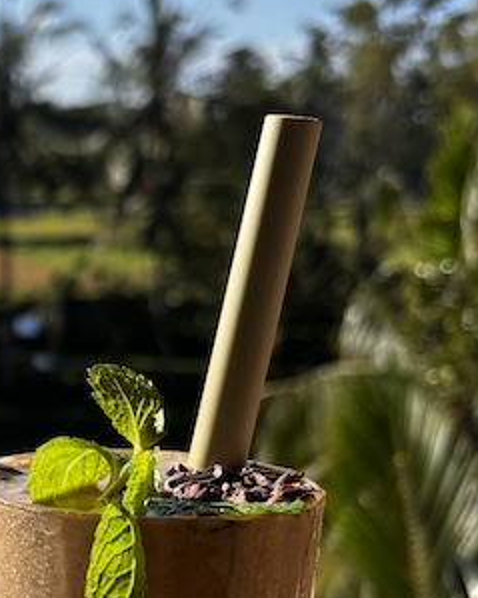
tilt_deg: -13.8
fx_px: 1539
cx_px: -284
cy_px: 514
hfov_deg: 15.9
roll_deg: +0.8
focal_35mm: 87
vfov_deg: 21.6
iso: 50
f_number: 1.6
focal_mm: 5.96
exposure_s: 1/2151
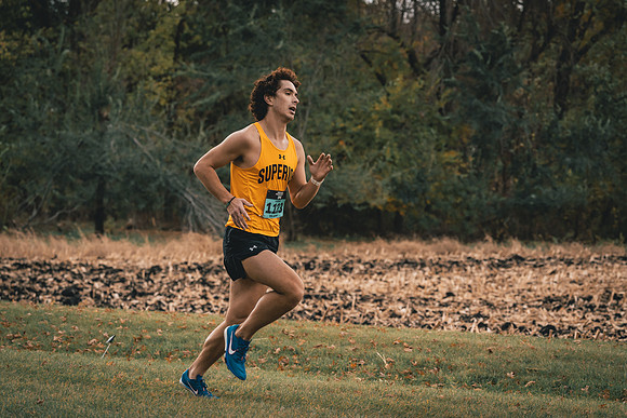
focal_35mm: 148
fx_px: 2583
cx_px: 314
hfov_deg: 13.8
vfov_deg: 9.3
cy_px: 209
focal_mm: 135
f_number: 6.3
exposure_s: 1/1000
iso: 400
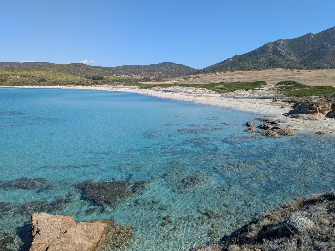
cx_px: 168
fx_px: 232
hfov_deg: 71.6
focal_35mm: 24
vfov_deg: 56.8
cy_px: 126
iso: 30
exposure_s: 1/1300
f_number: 1.7
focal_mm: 4.53
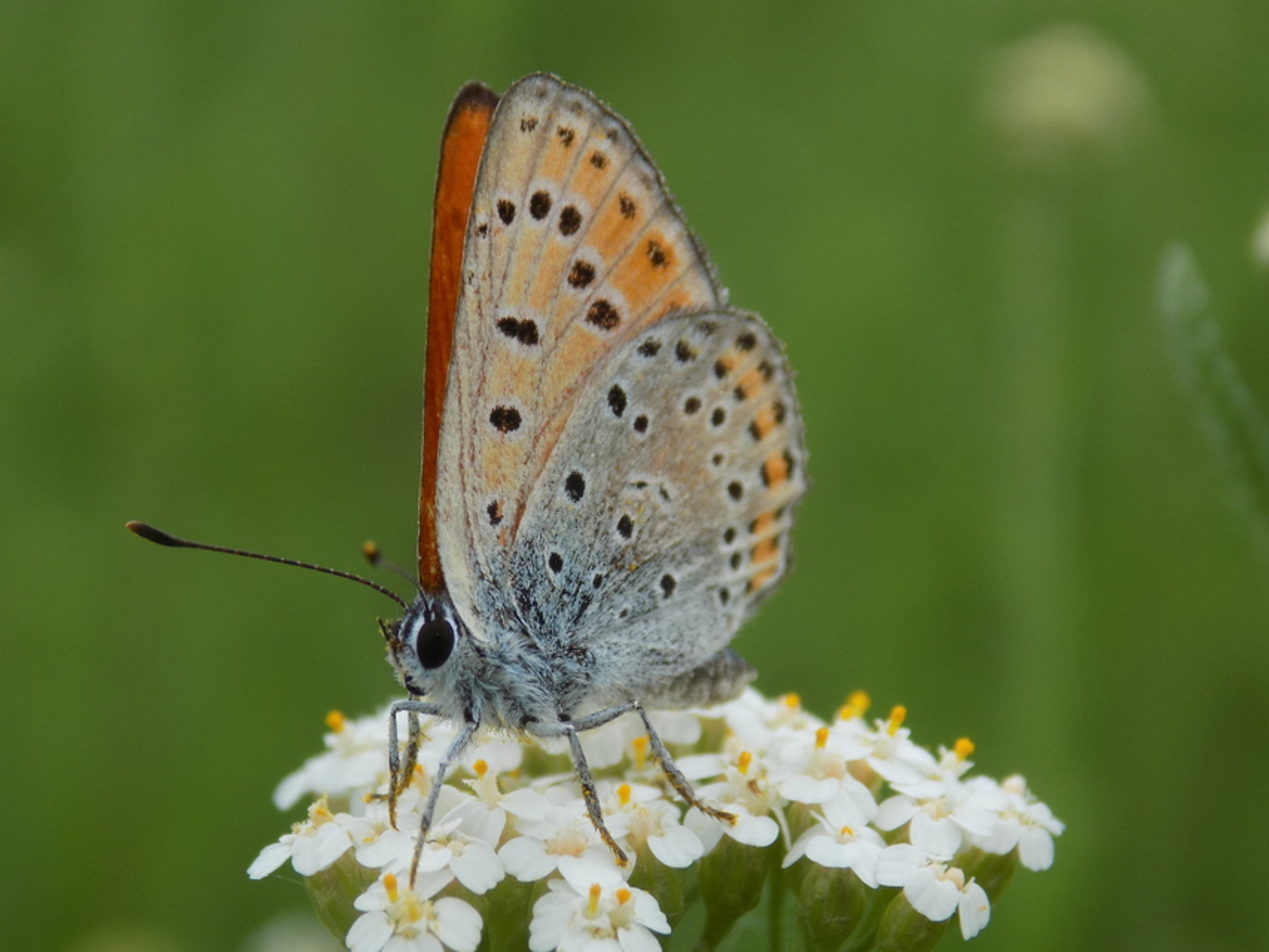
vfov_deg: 12.6
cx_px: 634
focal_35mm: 118
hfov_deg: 16.7
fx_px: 4326
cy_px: 476
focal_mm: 20.9
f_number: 4.8
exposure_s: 1/250
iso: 80
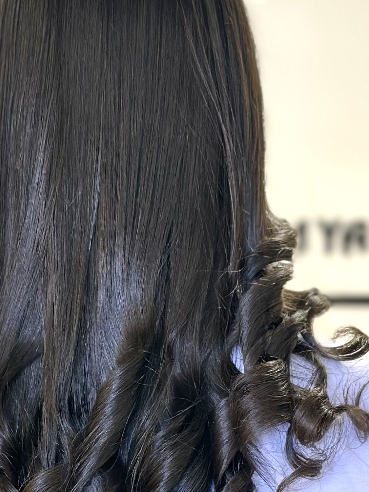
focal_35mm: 129
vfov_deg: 15.2
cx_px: 131
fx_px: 1833
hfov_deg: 11.5
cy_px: 379
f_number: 1.78
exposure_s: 1/50
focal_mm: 6.86
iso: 200
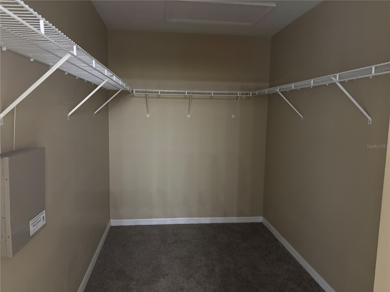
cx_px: 195
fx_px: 293
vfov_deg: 53.1
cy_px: 146
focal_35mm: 26
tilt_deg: -6.1
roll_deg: +0.4
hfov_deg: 67.3
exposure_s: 1/30
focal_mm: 5.96
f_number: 1.6
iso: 1000
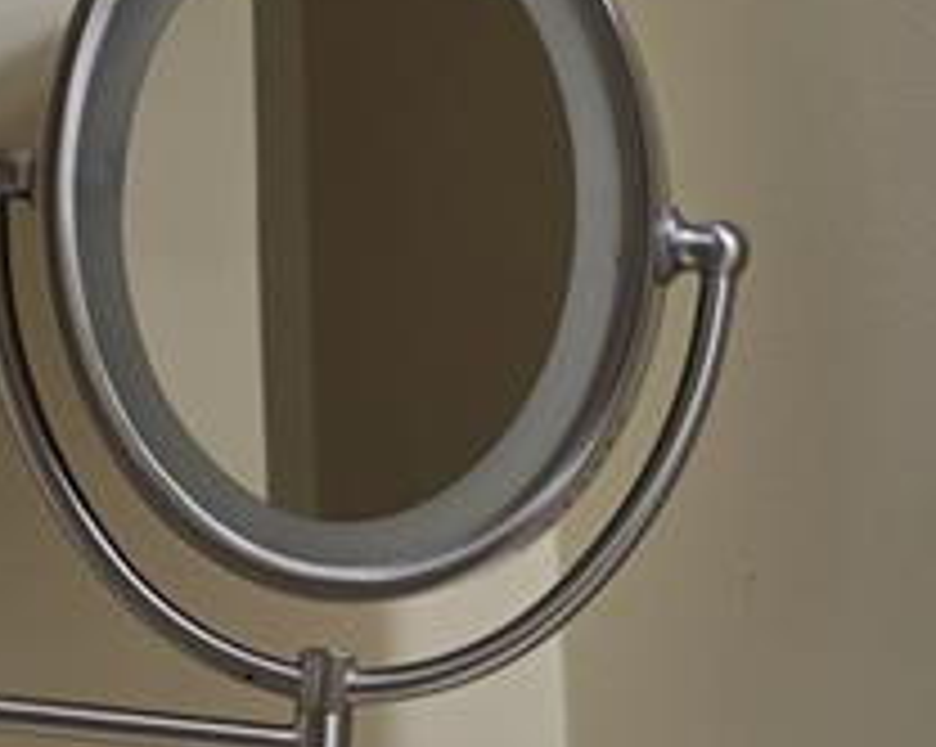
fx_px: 4484
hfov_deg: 11.3
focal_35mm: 162
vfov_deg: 9.2
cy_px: 1184
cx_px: 1559
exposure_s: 1/120
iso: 16
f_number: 1.7
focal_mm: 6.3
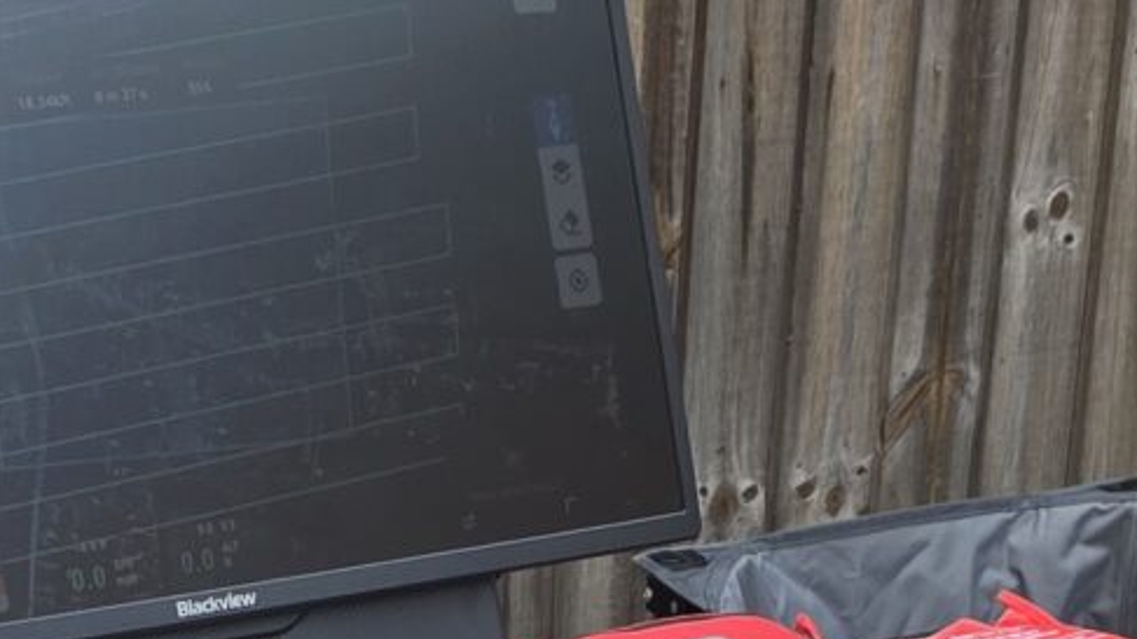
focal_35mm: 132
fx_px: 3978
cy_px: 1458
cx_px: 552
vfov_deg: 8.5
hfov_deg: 16.3
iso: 80
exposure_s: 1/1844
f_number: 1.7
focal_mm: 6.3
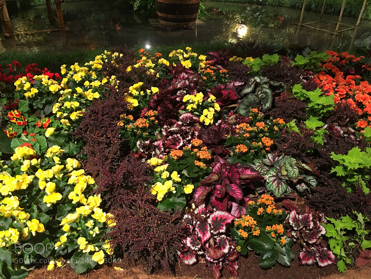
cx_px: 186
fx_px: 311
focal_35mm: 29
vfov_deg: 48.2
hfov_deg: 61.7
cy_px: 140
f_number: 2.2
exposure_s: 1/15
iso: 80
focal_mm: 4.15
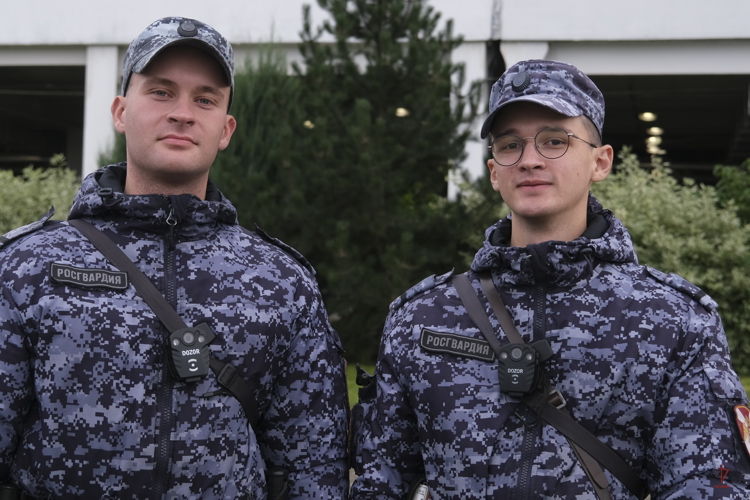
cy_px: 250
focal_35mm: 39
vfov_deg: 34.2
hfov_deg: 49.6
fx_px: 812
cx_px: 375
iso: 160
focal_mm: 26
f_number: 4
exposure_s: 1/200
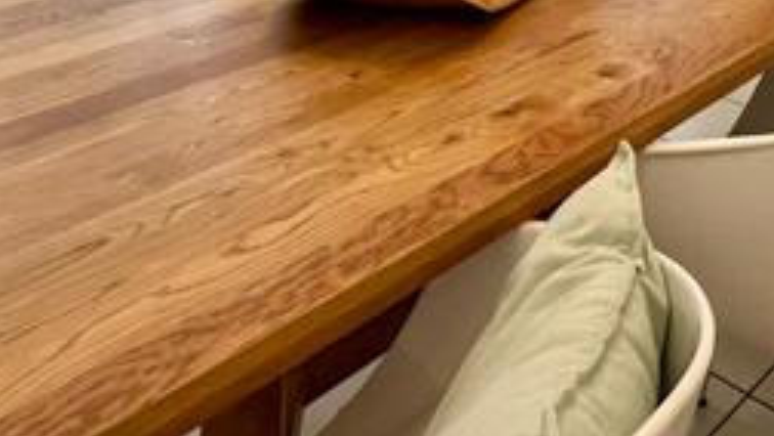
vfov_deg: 19.5
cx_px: 412
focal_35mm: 45
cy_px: -359
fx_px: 924
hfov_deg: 45.4
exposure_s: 1/50
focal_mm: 1.57
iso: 160
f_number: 1.8
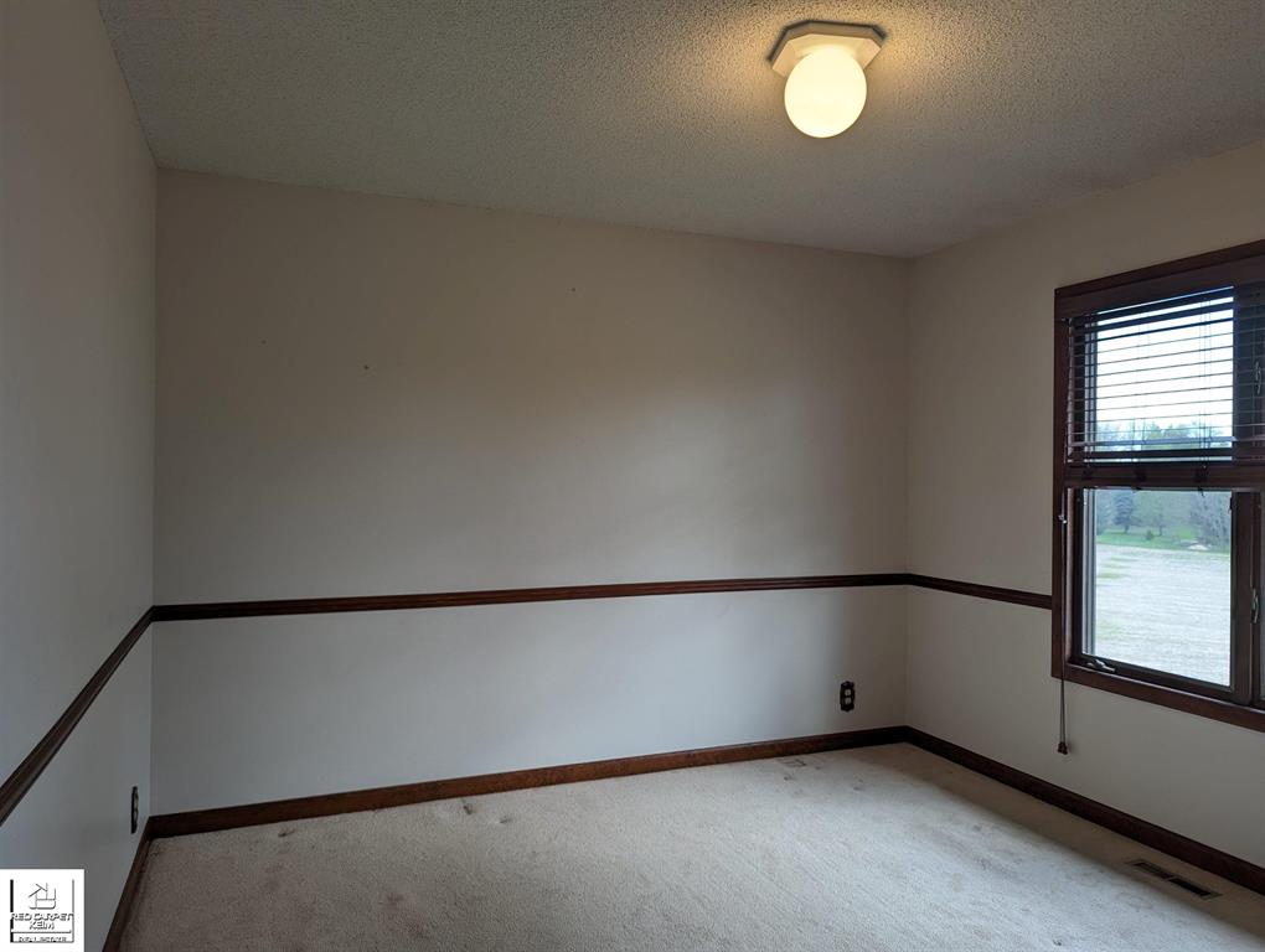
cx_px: 632
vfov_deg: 56.9
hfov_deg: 71.5
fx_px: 878
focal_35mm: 24
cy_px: 476
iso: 50
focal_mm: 6.81
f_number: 1.85
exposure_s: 1/120
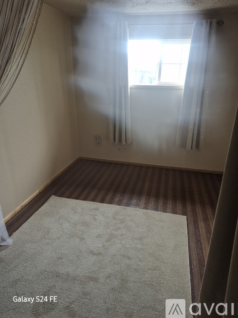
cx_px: 122
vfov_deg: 71.6
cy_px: 153
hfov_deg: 56.8
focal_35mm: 24
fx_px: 220
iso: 640
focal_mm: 5.4
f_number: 1.8
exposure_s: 1/120
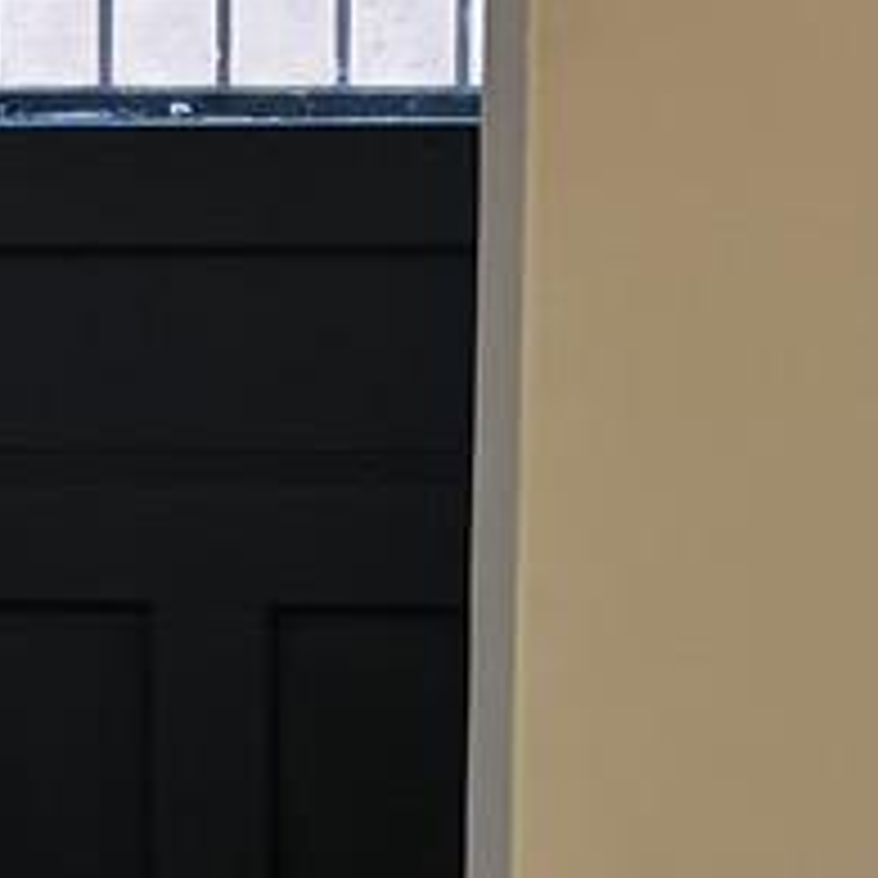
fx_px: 6916
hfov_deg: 6.3
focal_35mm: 241
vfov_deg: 7.3
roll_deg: +0.7
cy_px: 203
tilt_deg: -3.2
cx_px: -2314
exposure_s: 1/120
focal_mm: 5.96
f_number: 1.6
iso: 125
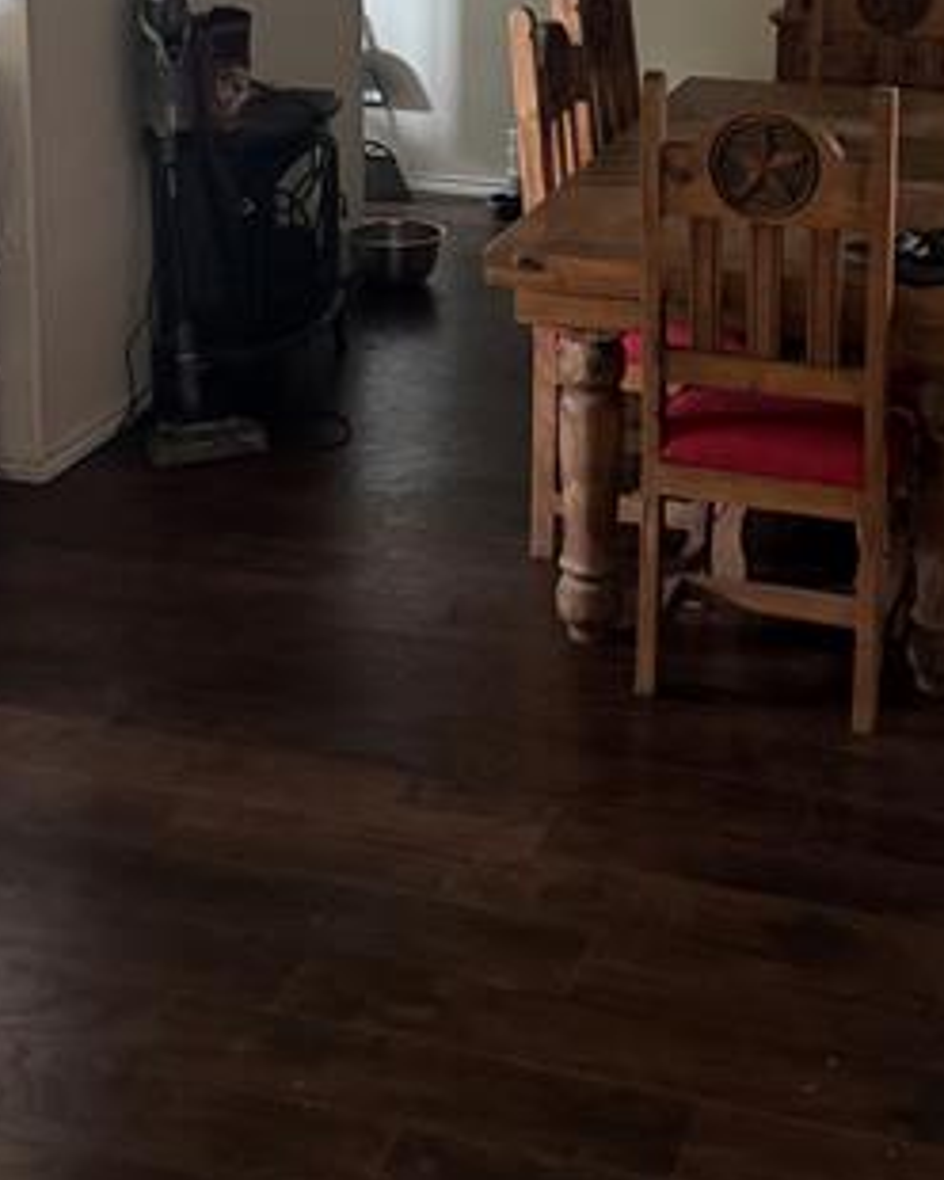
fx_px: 2026
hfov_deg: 26.2
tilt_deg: -10.7
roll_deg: -1.4
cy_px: 107
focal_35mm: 58
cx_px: 579
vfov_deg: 30.9
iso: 1000
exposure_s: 1/30
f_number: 1.78
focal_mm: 6.76
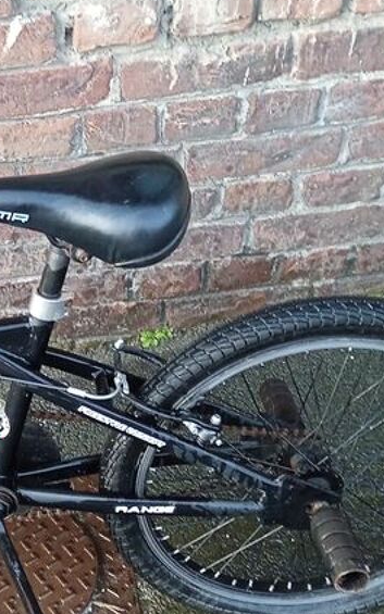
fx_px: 1172
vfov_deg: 29.2
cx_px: -96
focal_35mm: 70
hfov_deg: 17.6
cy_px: 412
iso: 199
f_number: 2.2
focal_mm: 3.43
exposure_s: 1/100
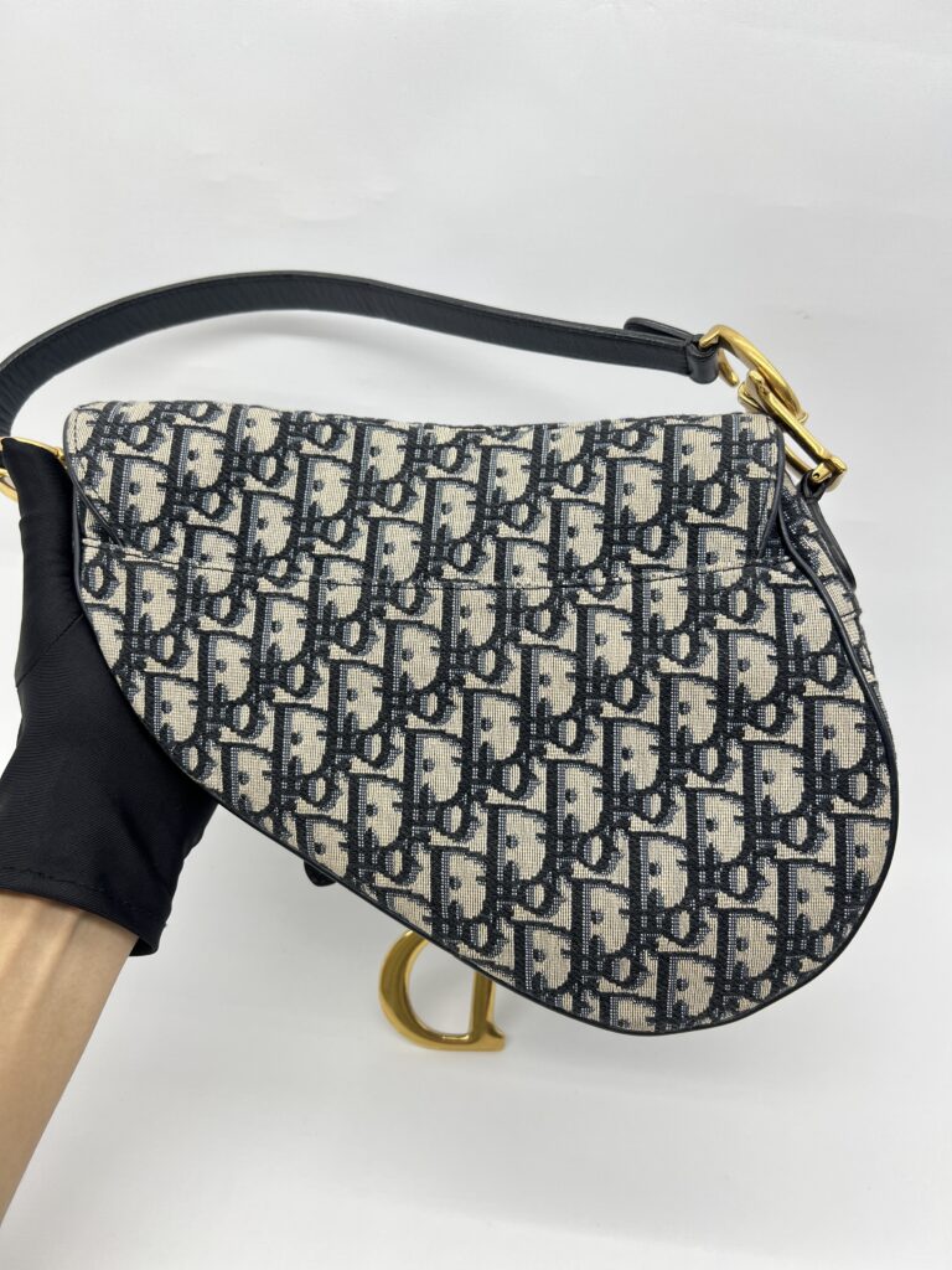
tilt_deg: -29.7
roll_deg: -5.0
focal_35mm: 26
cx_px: 476
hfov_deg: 53.1
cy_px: 635
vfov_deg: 67.3
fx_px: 953
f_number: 1.5
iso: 32
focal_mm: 5.7
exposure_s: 1/100
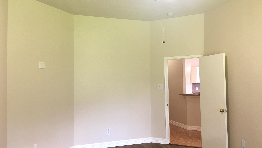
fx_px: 222
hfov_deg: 61.0
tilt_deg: +3.6
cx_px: 132
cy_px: 71
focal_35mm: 32
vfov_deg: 36.7
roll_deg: +0.4
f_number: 2.2
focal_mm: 4.15
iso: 25
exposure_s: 1/15
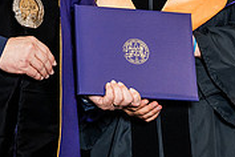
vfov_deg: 6.0
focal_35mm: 230
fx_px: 1501
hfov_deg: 8.9
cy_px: -14
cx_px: 42
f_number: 4.5
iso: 1250
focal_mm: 70
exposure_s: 1/200
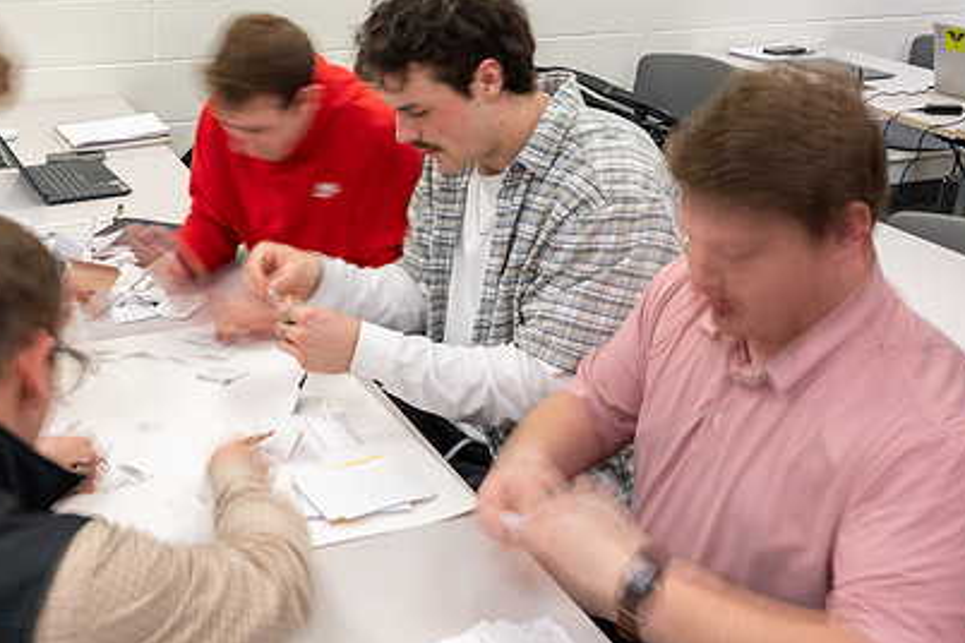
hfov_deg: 43.8
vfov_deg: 30.5
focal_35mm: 44
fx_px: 1179
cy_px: 306
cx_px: 312
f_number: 10
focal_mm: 30.5
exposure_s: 1/2.5
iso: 125
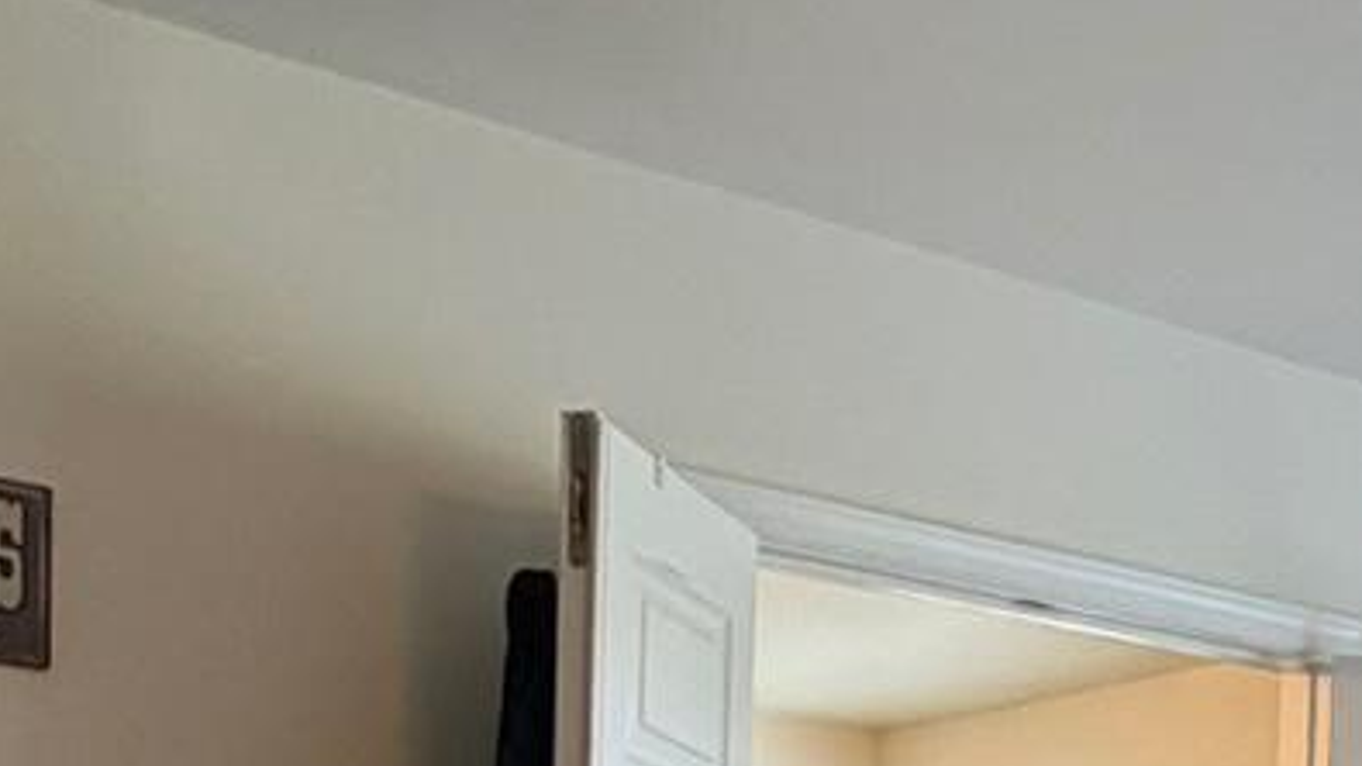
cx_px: 1469
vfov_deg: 13.8
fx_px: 2852
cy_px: 1318
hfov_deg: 25.1
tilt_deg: -1.9
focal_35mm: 79
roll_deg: -1.4
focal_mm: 2.22
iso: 250
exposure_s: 1/120
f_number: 2.2
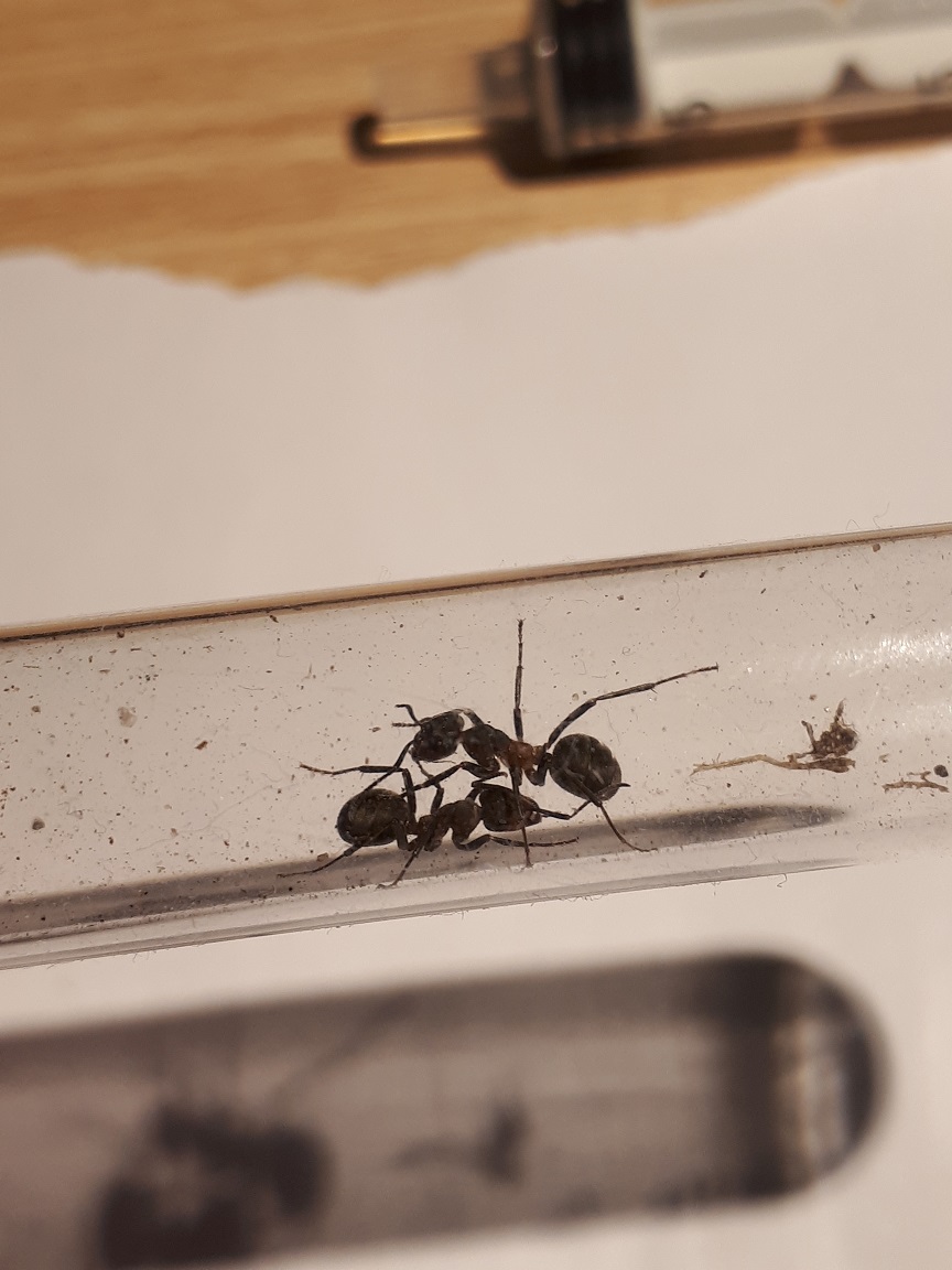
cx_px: 476
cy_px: 635
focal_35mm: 27
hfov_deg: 51.4
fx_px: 990
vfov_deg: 65.3
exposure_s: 1/101
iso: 40
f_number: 1.9
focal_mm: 3.6
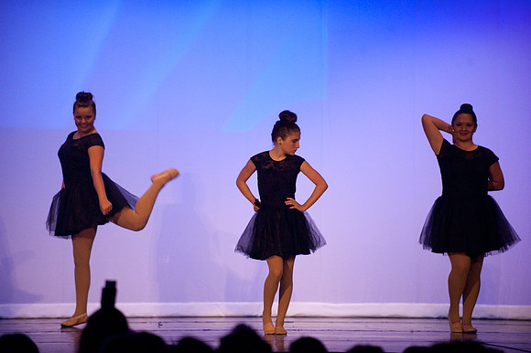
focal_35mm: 200
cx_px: 266
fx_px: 2948
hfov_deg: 10.3
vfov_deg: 6.9
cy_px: 176
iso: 3200
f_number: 2.8
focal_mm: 200
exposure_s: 1/200
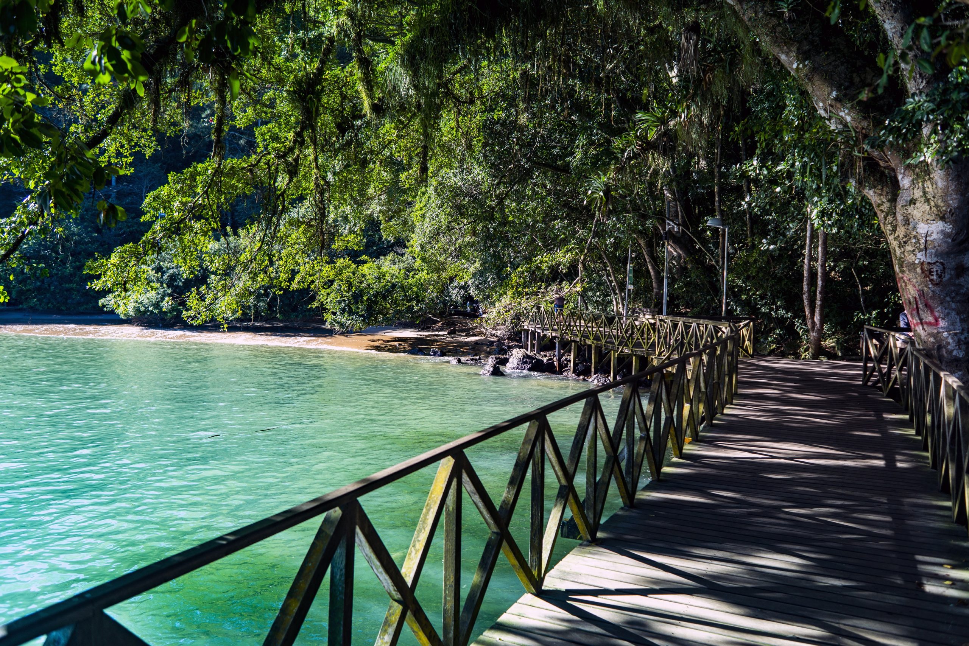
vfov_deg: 46.4
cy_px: 323
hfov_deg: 65.5
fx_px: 754
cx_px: 484
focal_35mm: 28
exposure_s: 1/100
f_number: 5
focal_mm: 28
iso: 100
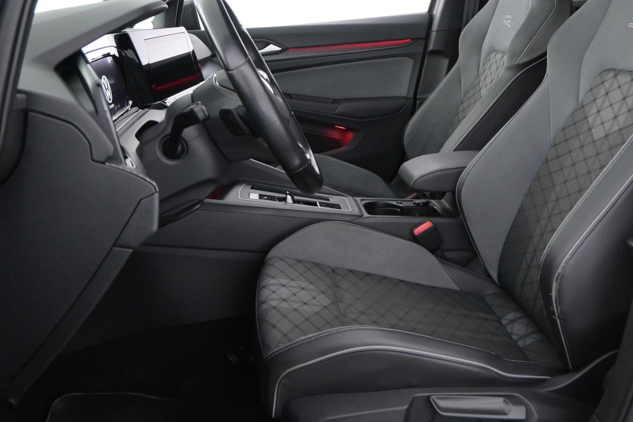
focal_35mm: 40
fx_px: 703
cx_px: 391
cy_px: 138
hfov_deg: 48.1
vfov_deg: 33.1
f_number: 3.5
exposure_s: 1/40
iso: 2500
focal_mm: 18
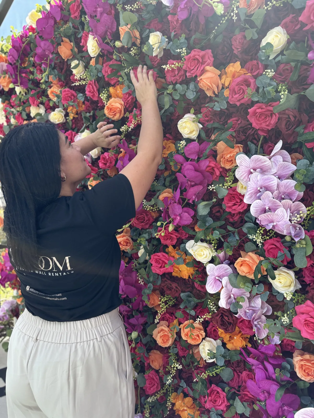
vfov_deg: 67.3
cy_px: 209
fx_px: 314
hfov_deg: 53.1
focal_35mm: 26
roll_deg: +1.1
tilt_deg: -3.7
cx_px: 157
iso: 50
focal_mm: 5.96
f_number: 1.6
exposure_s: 1/289
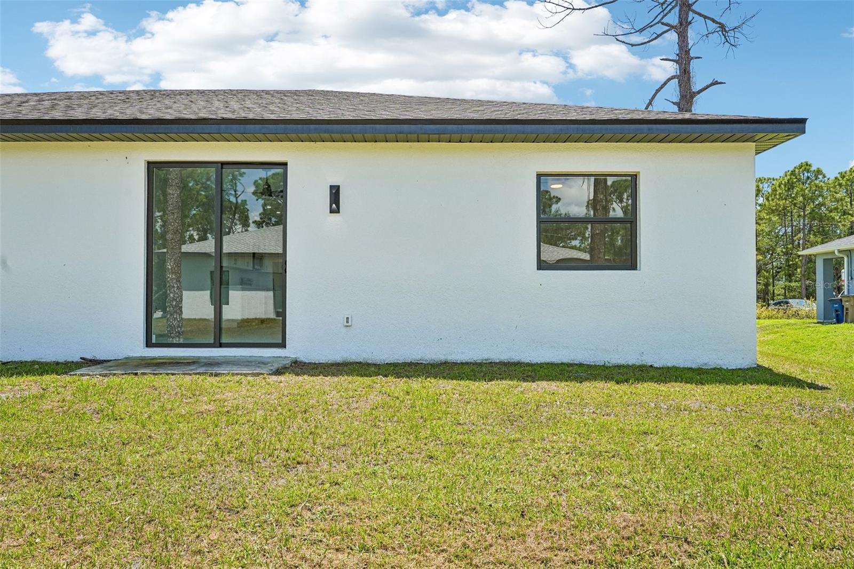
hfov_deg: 73.8
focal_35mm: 24
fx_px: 569
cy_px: 284
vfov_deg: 53.1
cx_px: 427
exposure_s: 1/800
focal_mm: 24
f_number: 8
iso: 400
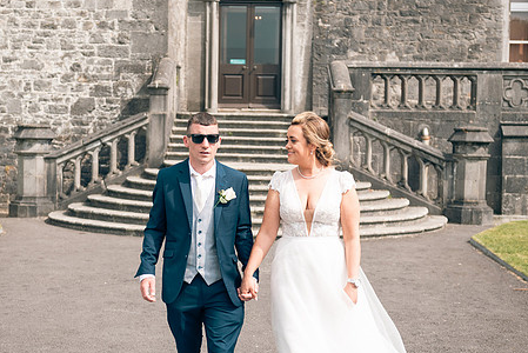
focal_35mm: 62
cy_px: 182
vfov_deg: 21.9
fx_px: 910
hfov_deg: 32.3
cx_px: 235
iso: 64
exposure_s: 1/640
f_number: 3.5
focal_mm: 48
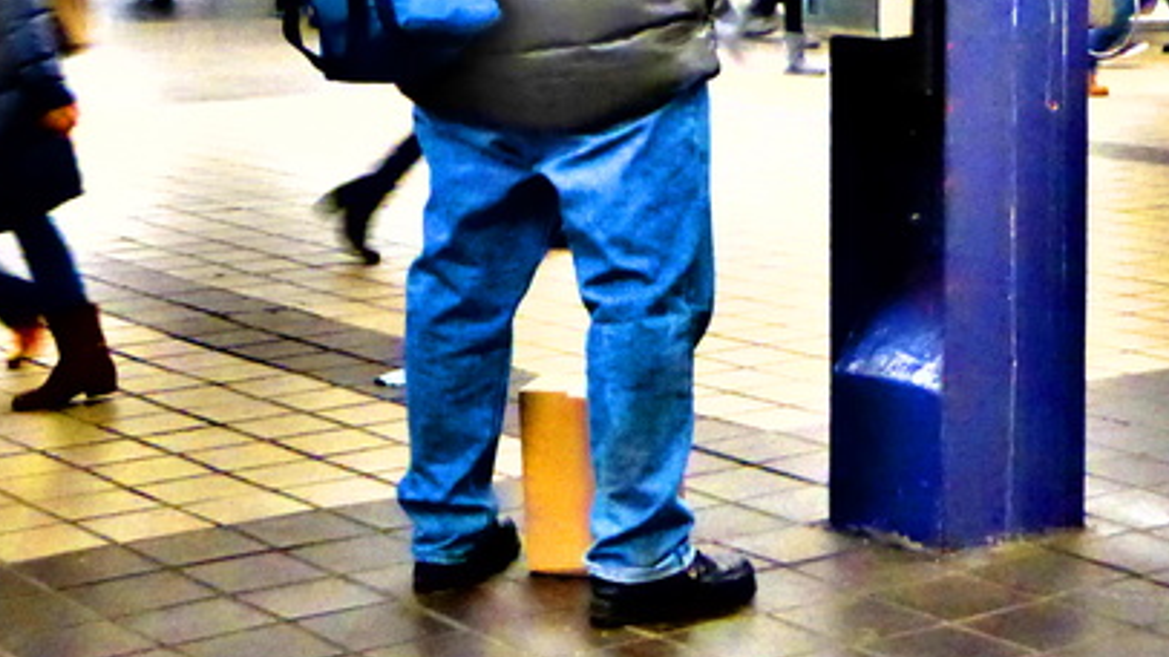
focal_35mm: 85
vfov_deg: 14.1
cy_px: 147
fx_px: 2634
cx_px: 636
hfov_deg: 25.0
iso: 1600
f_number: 3.9
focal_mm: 6.9
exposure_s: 1/20
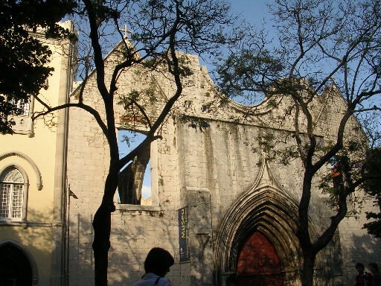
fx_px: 418
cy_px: 143
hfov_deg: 49.0
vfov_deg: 37.7
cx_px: 190
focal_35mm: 38
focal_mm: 5.8
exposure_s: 1/196
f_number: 5.6
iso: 50
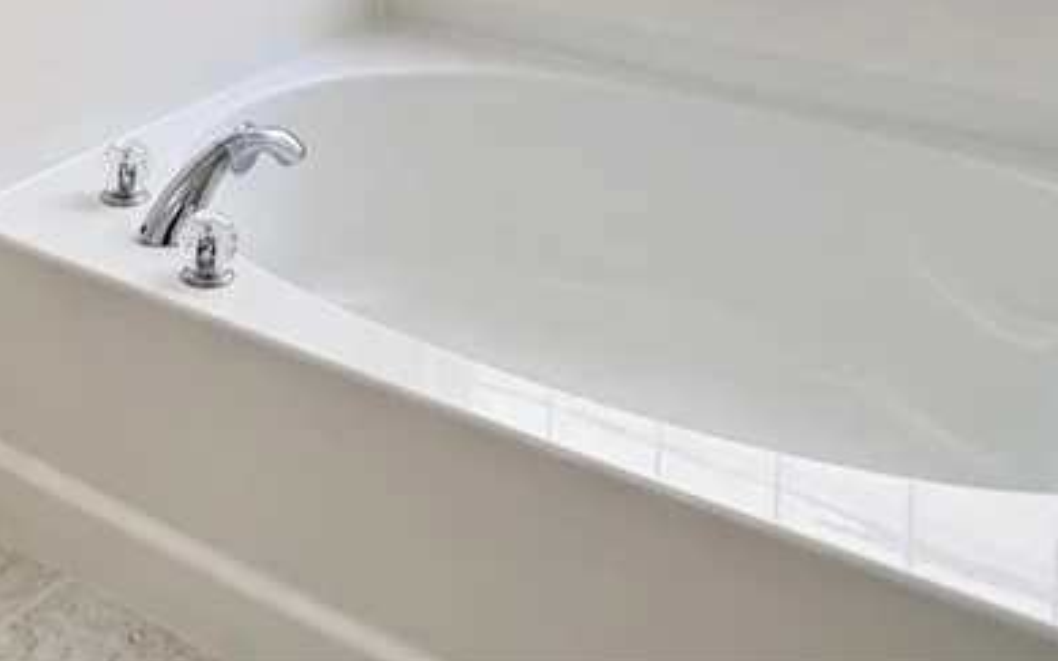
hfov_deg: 30.1
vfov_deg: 17.2
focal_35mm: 67
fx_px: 1932
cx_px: 256
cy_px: -375
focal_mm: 6.76
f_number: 1.78
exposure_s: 1/210
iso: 100
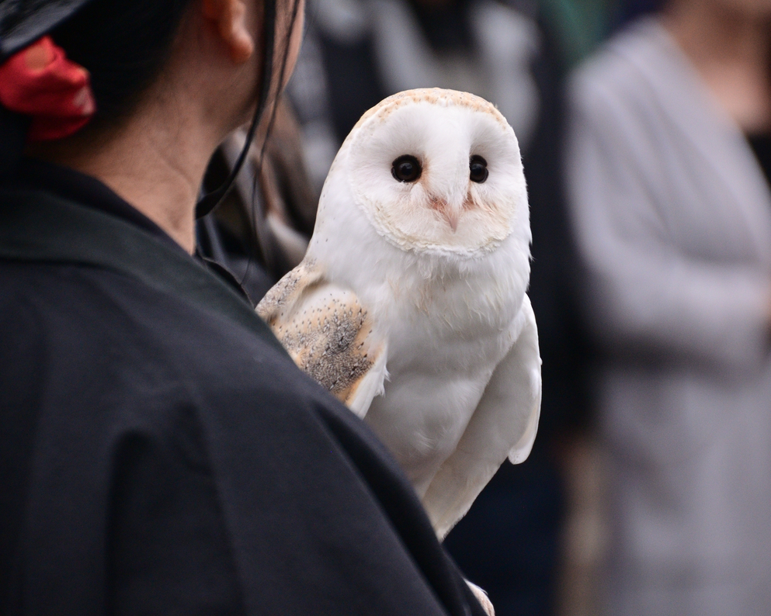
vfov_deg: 3.4
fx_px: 10472
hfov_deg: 4.2
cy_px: 308
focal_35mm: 459
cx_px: 383
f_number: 6.3
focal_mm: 270
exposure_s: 1/200
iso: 500
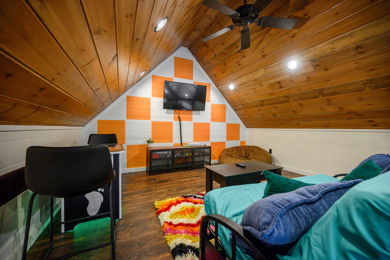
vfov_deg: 81.1
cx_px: 195
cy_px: 130
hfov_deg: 104.3
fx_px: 152
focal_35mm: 14
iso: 500
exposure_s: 1/100
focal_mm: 14
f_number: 4
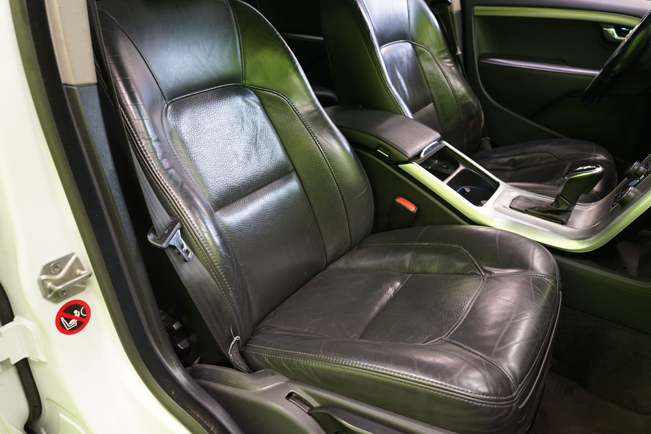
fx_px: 524
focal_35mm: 29
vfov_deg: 45.0
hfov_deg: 63.7
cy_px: 217
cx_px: 326
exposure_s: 1/20
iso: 1600
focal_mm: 29
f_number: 5
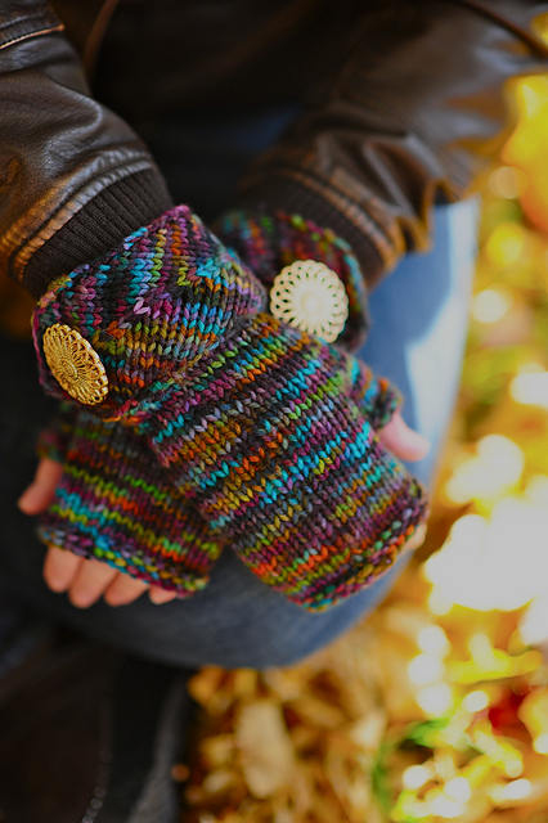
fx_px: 1943
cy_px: 412
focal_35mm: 85
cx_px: 274
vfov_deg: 23.9
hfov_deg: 16.1
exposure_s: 1/500
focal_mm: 85
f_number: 1.8
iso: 500
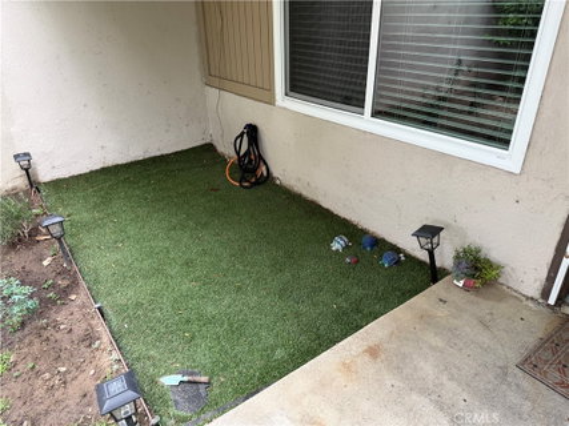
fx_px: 394
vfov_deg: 56.8
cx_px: 284
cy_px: 213
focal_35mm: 24
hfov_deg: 71.6
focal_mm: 6.76
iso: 100
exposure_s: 1/121
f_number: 1.78
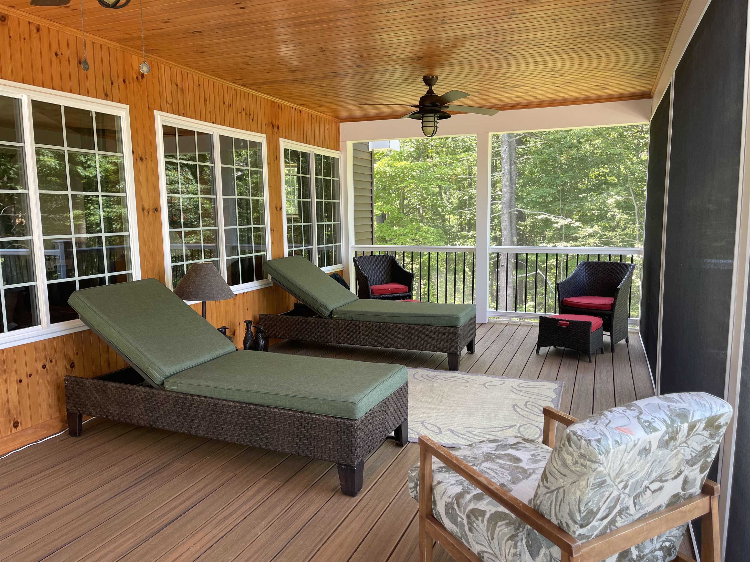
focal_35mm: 26
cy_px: 281
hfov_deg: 67.3
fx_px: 563
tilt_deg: -7.5
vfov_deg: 53.1
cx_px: 375
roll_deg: +0.5
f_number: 1.6
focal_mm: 5.1
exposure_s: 1/121
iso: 100
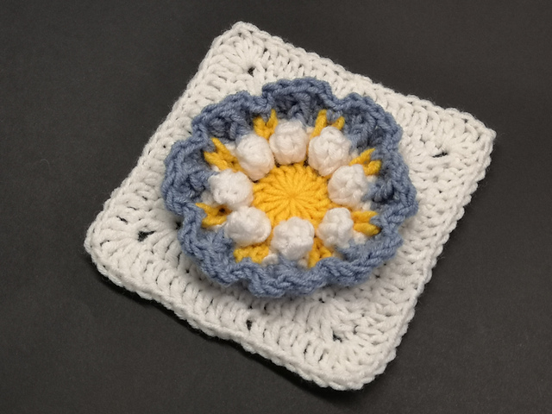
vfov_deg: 24.4
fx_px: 957
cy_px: 207
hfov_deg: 32.2
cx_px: 276
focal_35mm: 60
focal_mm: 3.95
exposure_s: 1/50
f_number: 1.8
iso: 125
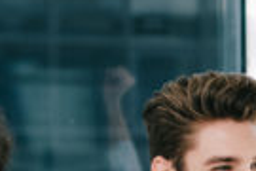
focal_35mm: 522
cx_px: 393
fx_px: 3712
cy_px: 339
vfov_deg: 2.6
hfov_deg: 3.9
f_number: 4
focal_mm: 92
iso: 100
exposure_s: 1/160
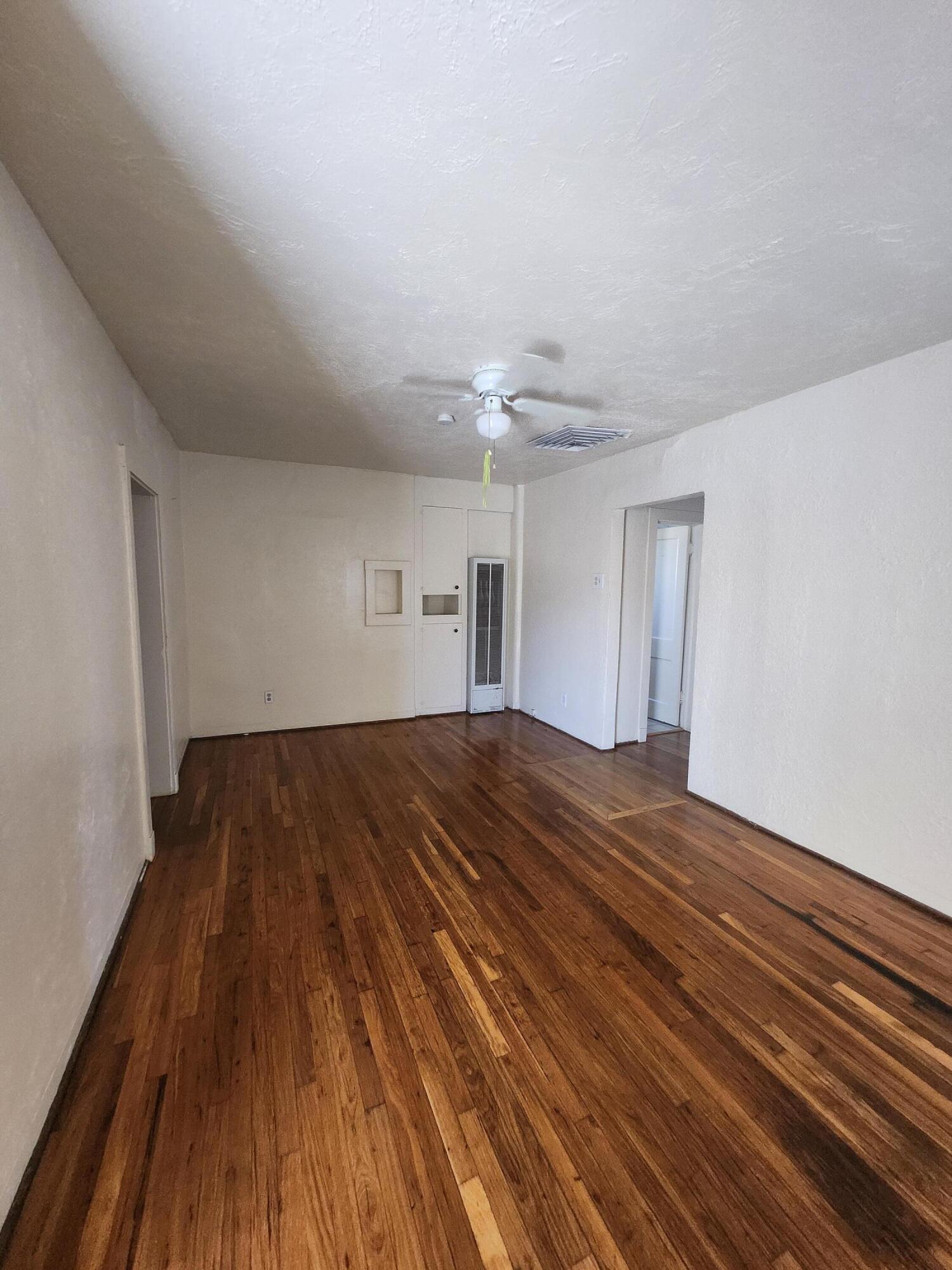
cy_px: 635
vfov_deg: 106.2
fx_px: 477
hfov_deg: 89.9
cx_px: 476
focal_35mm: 13
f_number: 2.2
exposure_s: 1/60
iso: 400
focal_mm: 1.74
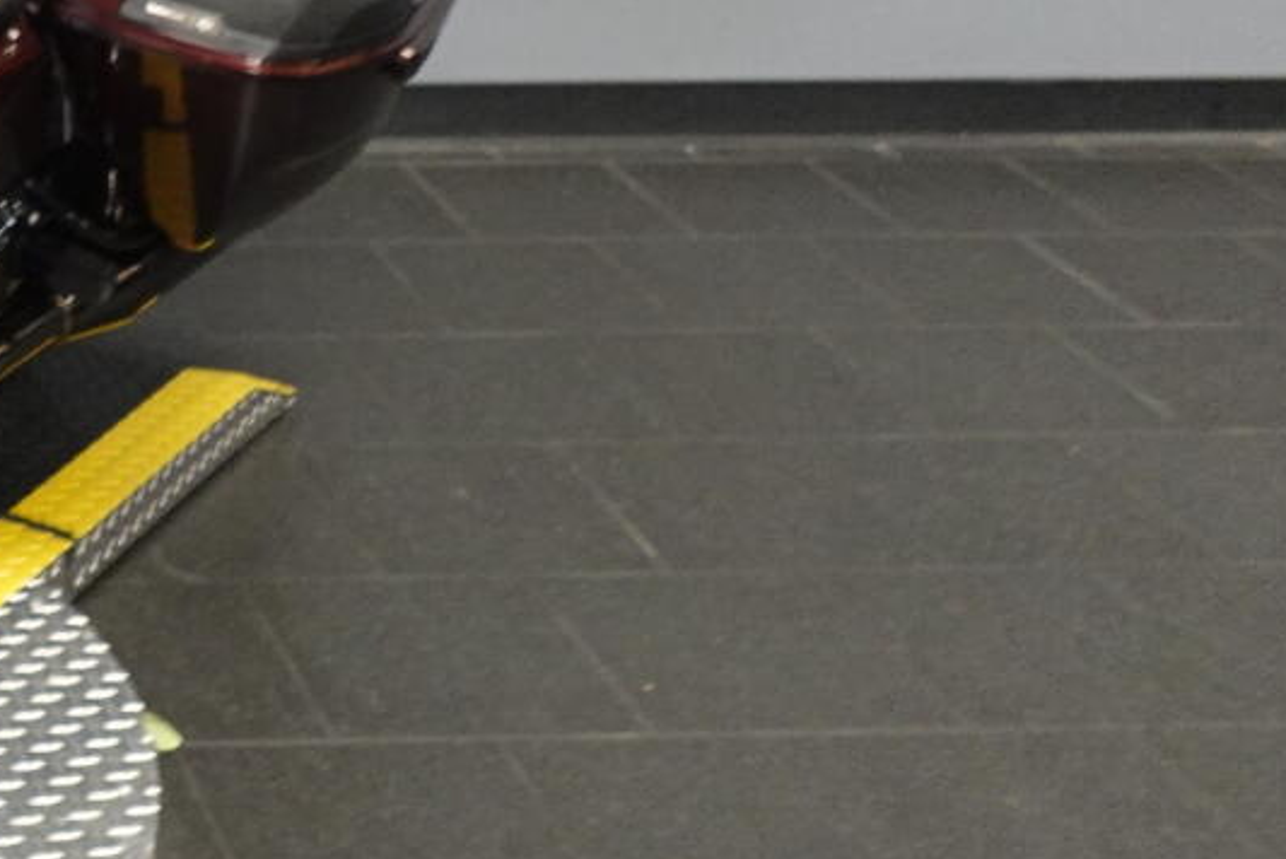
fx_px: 2681
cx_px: -442
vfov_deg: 17.5
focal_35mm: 75
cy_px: -112
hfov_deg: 23.4
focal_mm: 7.6
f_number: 2
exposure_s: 1/100
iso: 1000
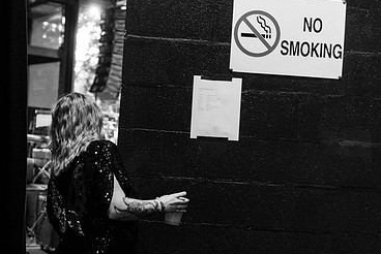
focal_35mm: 63
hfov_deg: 31.8
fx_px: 667
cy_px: 142
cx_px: 173
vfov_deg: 21.6
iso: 1000
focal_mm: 34
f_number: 3.2
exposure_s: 1/200
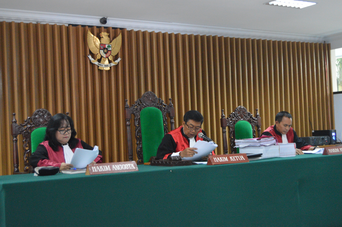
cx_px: 171
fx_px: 541
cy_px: 114
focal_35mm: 57
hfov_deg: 35.1
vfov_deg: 23.7
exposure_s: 1/40
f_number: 4.8
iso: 3200
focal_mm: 38
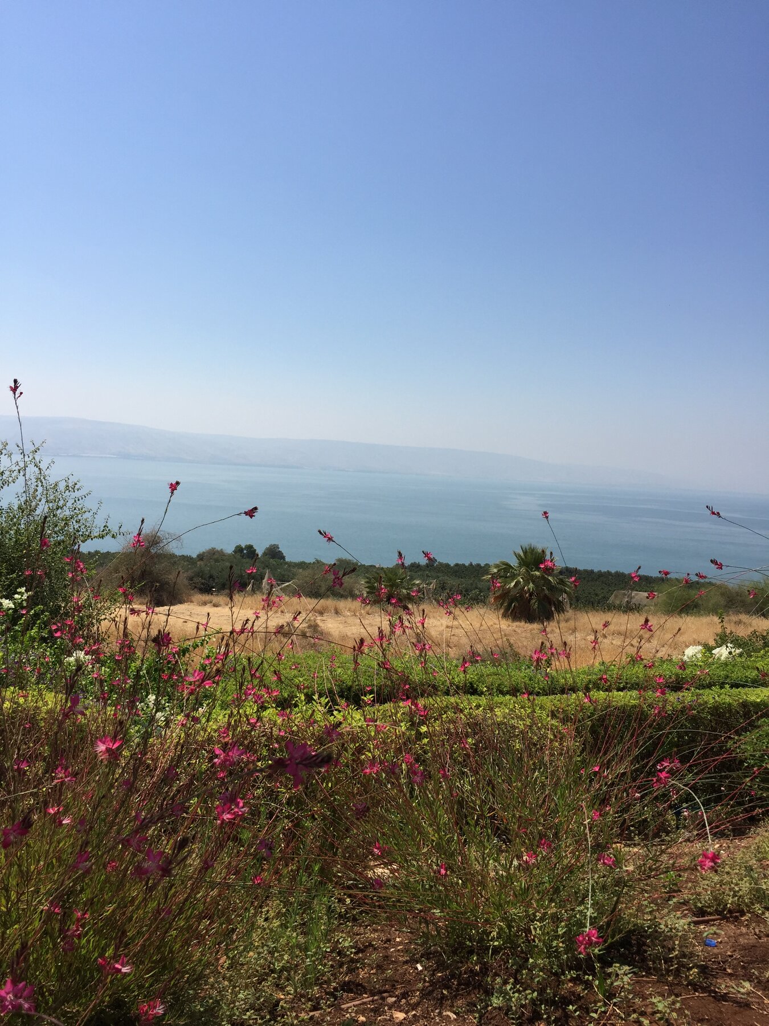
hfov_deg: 48.2
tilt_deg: -2.0
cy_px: 513
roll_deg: -3.8
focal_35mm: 29
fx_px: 859
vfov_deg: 61.7
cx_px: 384
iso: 32
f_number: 2.2
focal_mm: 4.15
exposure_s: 1/3049
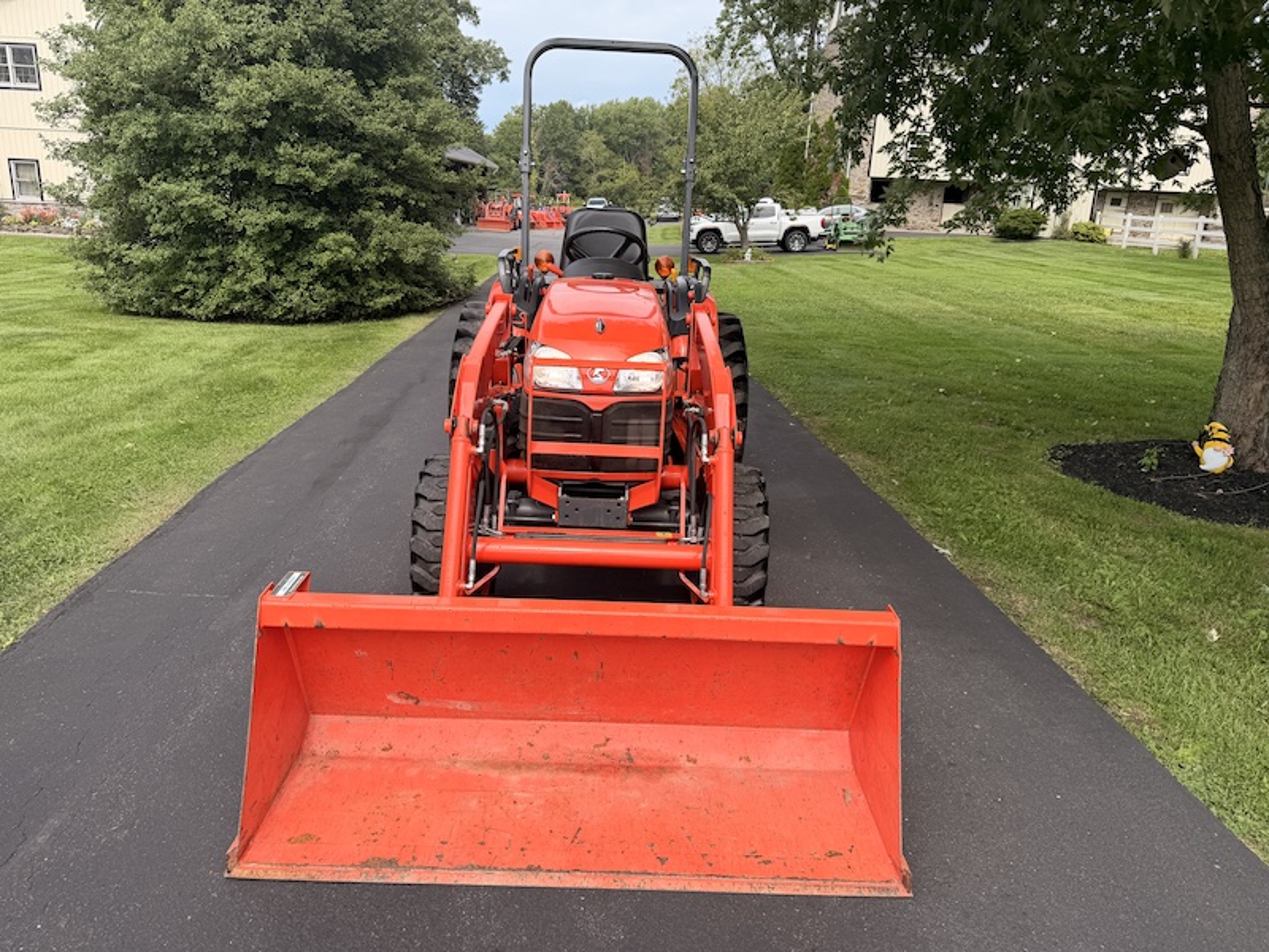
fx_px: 880
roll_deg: +0.7
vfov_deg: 56.8
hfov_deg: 71.6
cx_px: 634
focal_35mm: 24
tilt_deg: -12.0
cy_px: 476
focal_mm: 6.76
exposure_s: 1/2169
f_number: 1.78
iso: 80
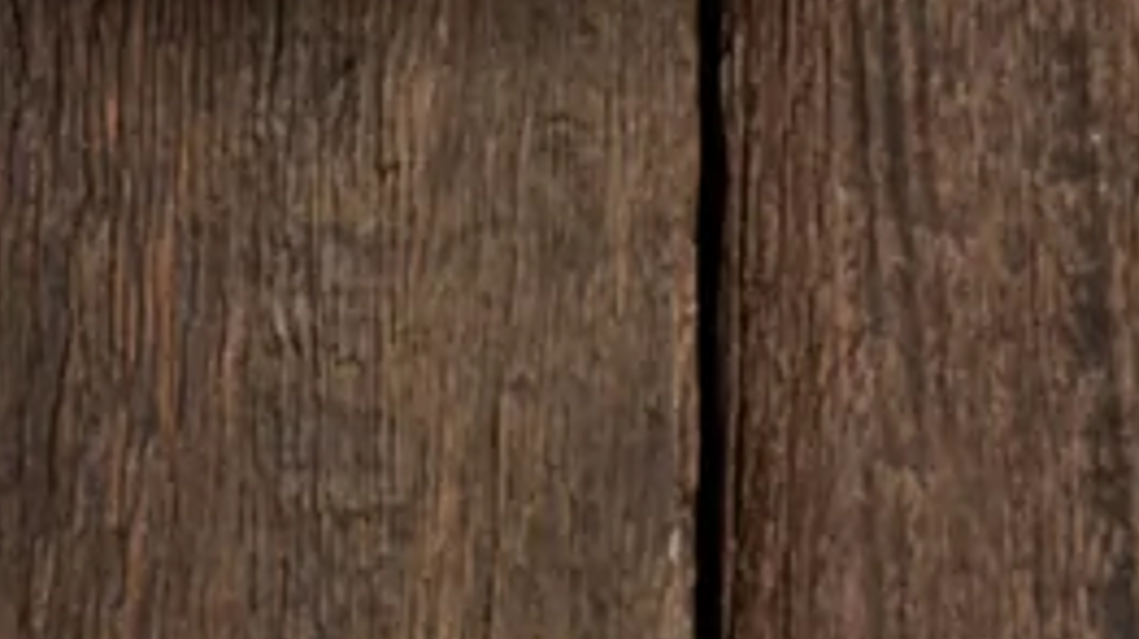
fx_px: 9659
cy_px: -1265
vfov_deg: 3.7
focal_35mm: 320
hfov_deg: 6.7
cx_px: -474
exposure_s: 1/250
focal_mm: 50
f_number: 10
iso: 100
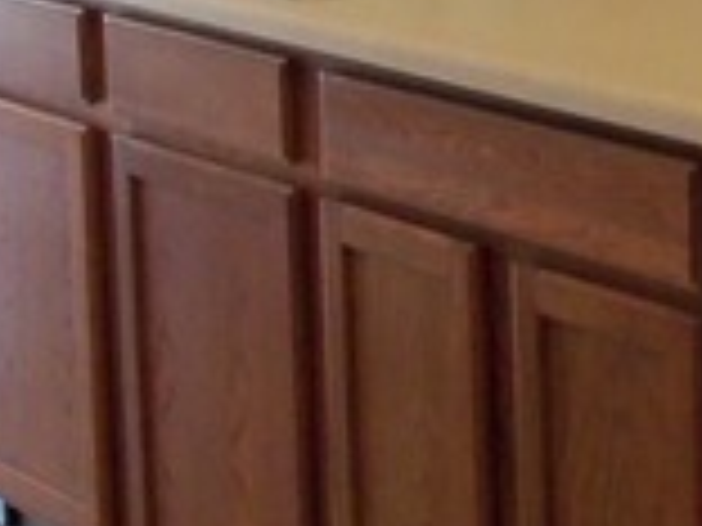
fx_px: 2413
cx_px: 756
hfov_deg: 16.1
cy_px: -225
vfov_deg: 12.0
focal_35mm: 119
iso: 320
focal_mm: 5.2
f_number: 3.4
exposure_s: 1/30
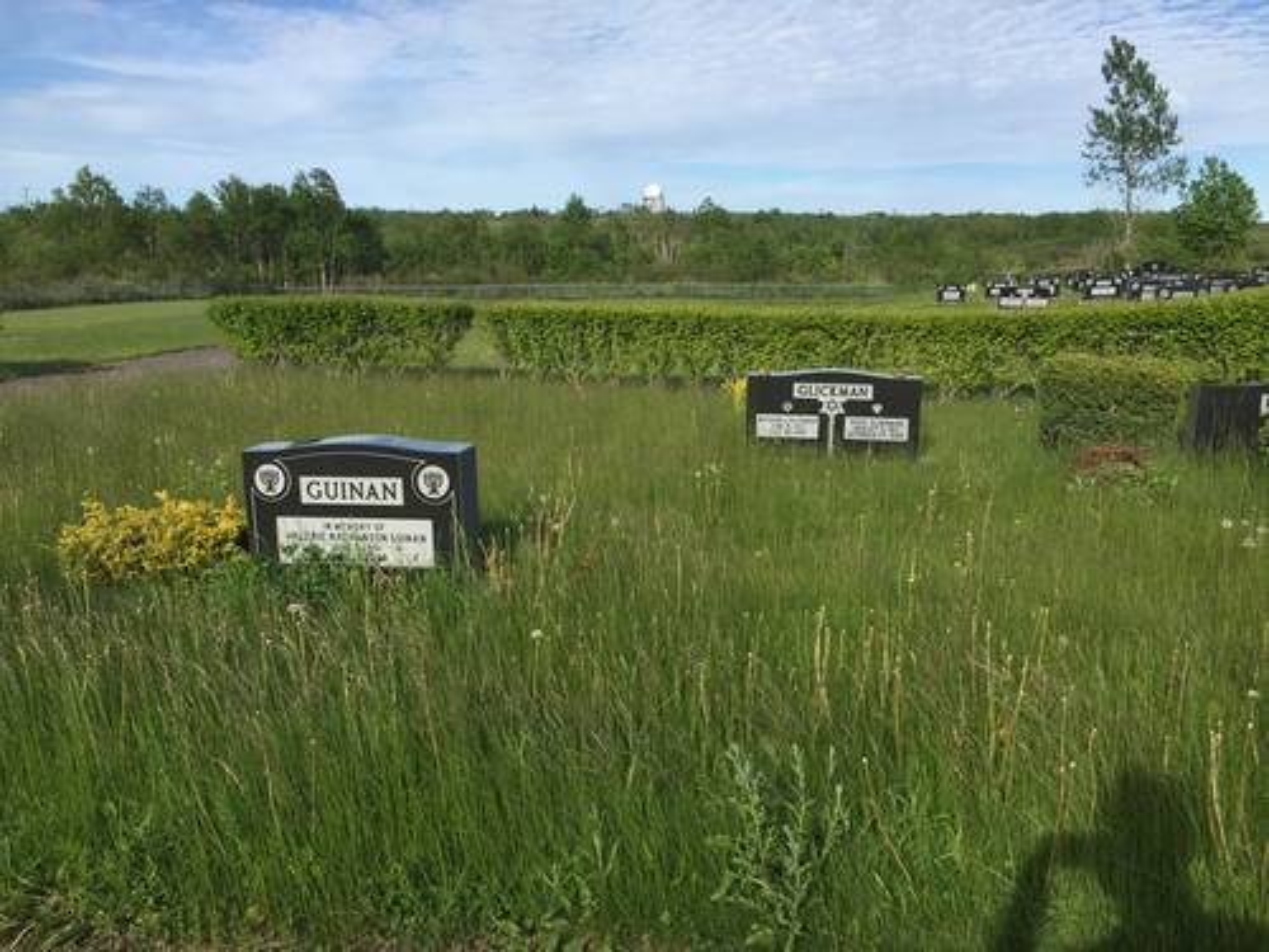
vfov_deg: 48.2
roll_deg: +0.6
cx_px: 634
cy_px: 476
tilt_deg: -12.2
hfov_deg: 61.7
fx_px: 1063
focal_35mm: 29
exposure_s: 1/1522
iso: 32
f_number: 2.2
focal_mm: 4.15
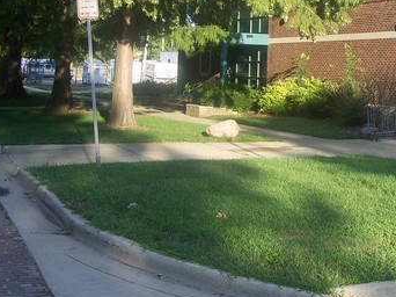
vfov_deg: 19.8
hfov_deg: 26.4
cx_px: 286
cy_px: 42
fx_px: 835
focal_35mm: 73
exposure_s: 1/350
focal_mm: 8
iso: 100
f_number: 3.4
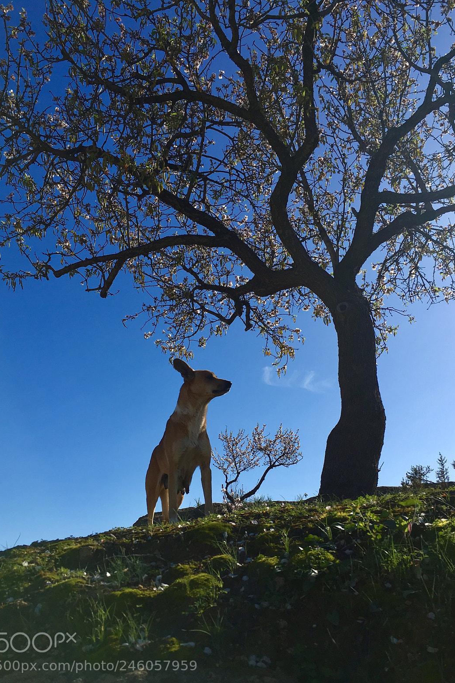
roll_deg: +4.1
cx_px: 231
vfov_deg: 60.3
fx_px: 588
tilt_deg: +22.3
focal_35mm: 31
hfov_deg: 42.3
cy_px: 349
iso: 25
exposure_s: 1/1832
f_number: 2.2
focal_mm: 4.15
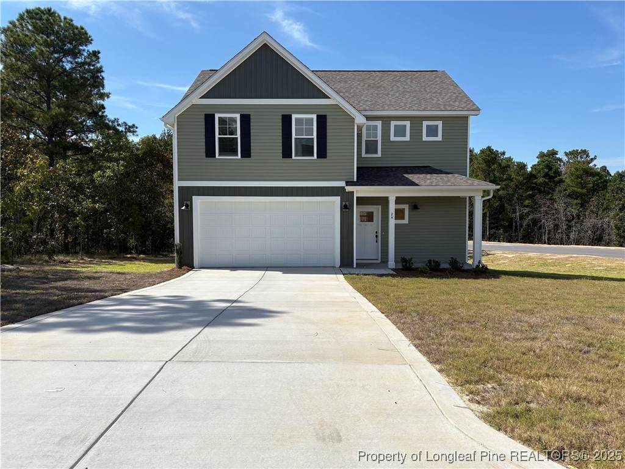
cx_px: 312
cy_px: 234
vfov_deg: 53.1
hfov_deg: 67.3
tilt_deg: -3.1
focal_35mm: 26
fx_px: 469
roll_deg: -0.3
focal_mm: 5.96
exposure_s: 1/4608
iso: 50
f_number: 1.6
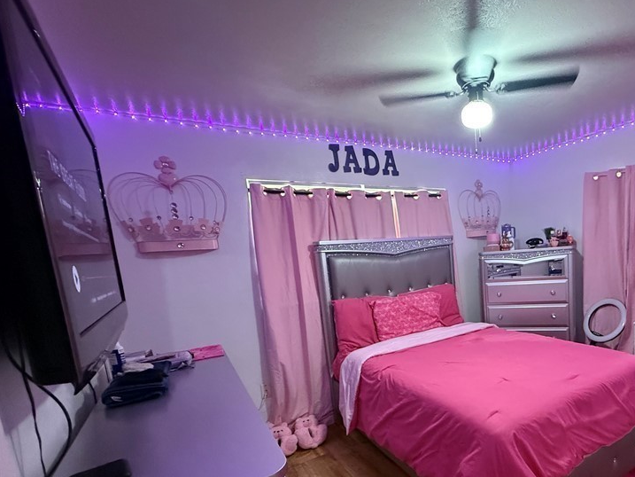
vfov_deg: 64.7
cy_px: 307
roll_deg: +3.8
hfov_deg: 78.3
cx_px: 438
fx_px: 367
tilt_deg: -7.4
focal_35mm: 20
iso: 800
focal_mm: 2.22
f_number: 2.2
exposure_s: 1/60
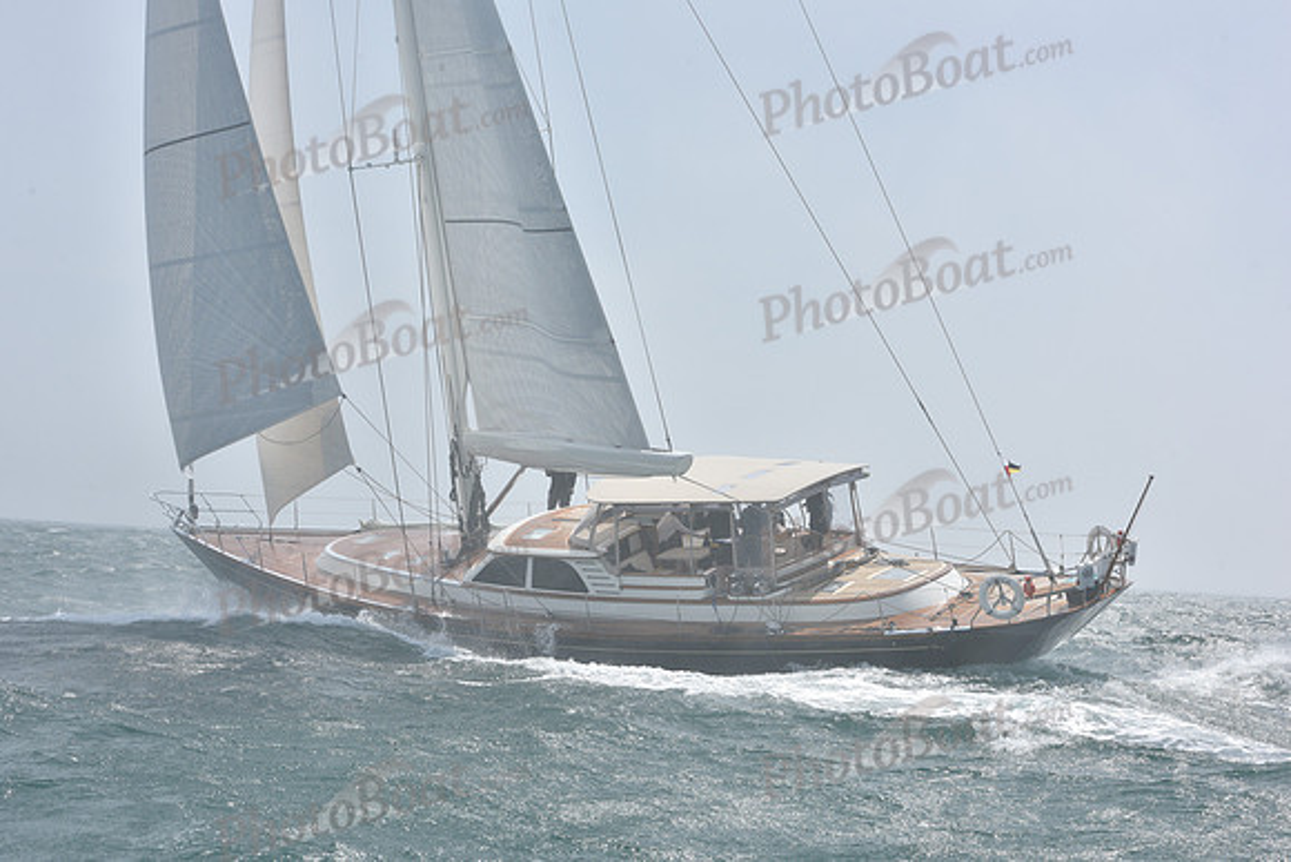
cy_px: 431
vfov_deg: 19.5
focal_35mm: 70
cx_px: 646
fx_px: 2511
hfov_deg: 28.8
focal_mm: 70
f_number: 13
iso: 320
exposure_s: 1/800
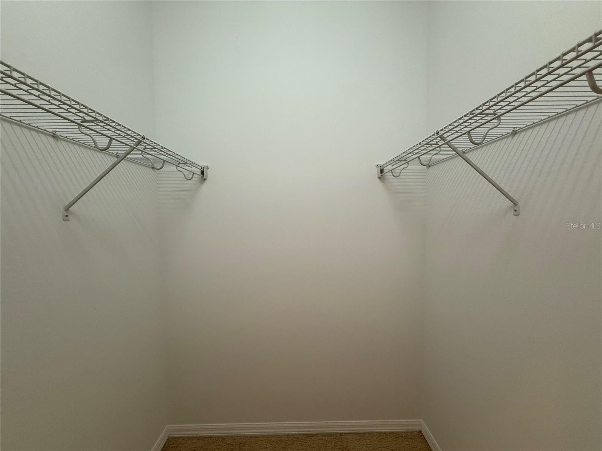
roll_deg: +0.5
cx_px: 301
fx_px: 243
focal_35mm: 14
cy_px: 226
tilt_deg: -1.6
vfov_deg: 85.7
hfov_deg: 102.1
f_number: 2.2
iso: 250
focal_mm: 2.22
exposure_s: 1/120
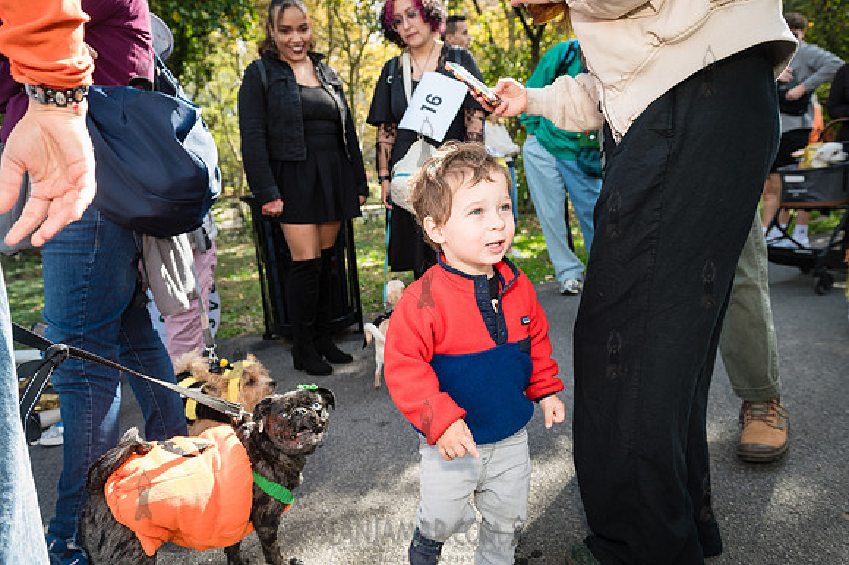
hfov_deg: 73.8
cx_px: 424
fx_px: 566
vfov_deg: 53.1
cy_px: 282
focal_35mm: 24
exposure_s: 1/1000
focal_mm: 24
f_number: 5
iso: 1000
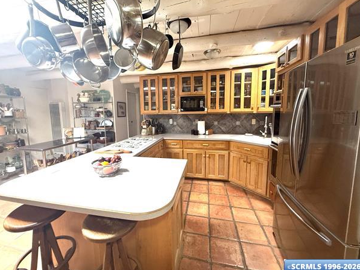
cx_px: 171
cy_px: 129
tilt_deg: -3.2
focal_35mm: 15
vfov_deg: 81.7
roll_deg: +1.3
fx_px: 156
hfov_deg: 98.1
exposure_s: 1/60
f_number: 2.2
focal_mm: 2.22
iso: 250
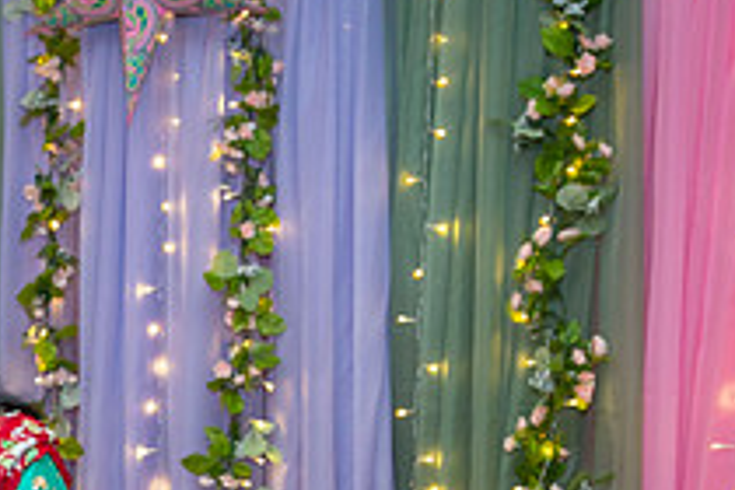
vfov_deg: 15.6
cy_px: 548
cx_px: -100
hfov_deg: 22.4
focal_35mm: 85
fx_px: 1735
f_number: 2.8
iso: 1000
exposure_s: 1/60
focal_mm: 29
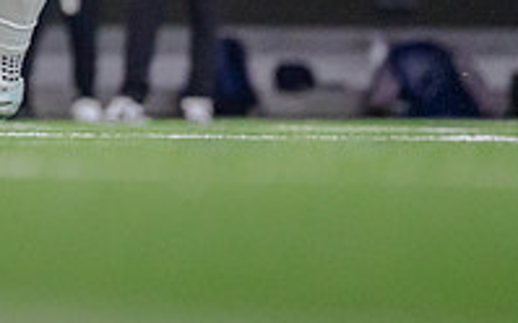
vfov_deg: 1.5
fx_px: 12554
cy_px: -288
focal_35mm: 890
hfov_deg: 2.4
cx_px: -29
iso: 3200
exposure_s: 1/1250
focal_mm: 200
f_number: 2.8
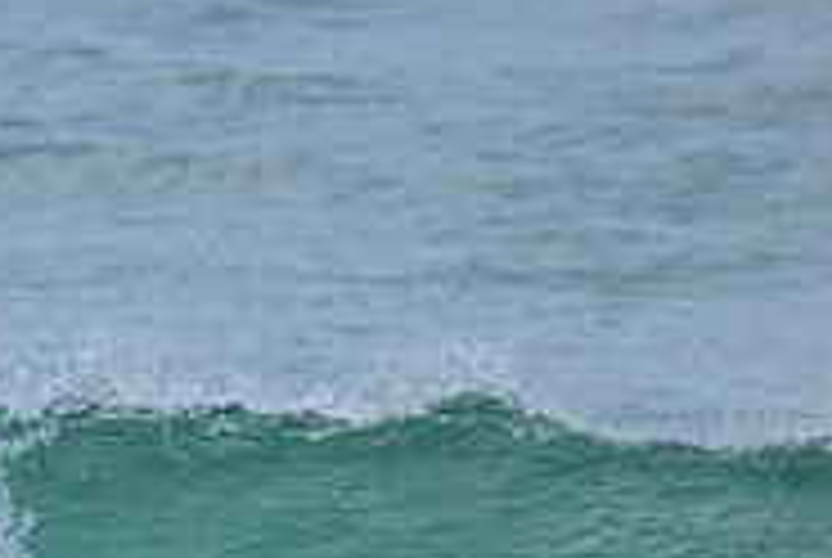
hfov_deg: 0.8
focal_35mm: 2502
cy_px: 704
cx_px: -342
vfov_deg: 0.6
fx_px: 57916
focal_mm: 800
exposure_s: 1/1600
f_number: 11
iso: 3200
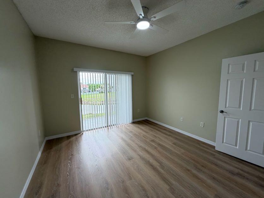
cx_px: 132
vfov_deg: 85.7
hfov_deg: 102.1
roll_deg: +0.9
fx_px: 107
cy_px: 99
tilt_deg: -4.4
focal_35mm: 14
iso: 80
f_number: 2.2
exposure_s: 1/121
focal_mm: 2.22
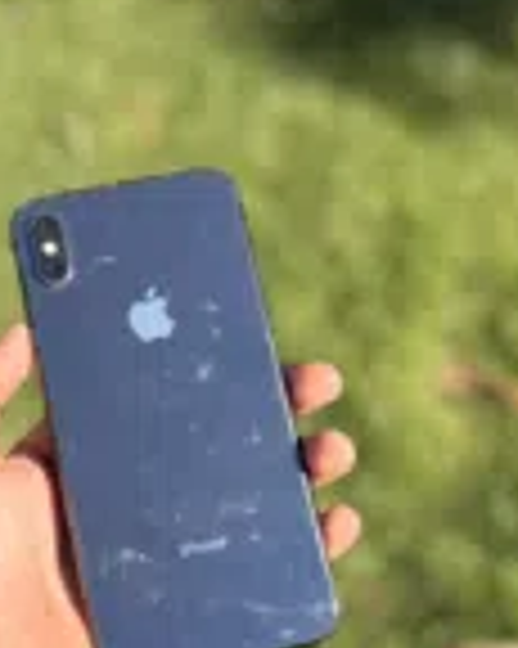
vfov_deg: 29.1
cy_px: 256
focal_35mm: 65
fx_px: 1247
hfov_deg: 23.5
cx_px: 252
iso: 80
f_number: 1.78
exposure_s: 1/2525
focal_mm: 6.76
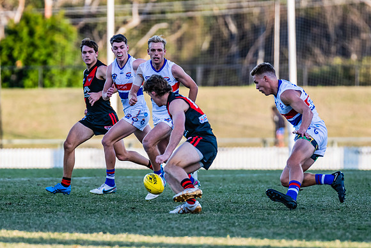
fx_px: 4645
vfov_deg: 3.1
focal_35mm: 451
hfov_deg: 4.6
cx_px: 189
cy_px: 140
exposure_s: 1/1600
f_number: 4
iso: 800
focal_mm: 330
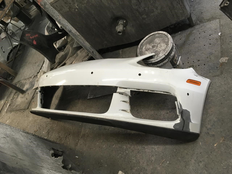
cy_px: 87
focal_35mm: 29
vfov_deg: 48.2
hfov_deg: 61.7
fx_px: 194
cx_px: 116
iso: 80
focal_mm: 4.15
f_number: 2.2
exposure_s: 1/30
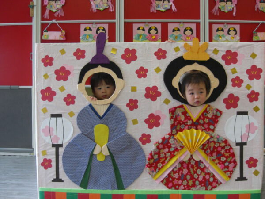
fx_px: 291
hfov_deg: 49.0
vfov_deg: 37.7
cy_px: 100
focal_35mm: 38
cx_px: 132
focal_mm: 7.9
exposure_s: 1/80
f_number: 2.8
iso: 200
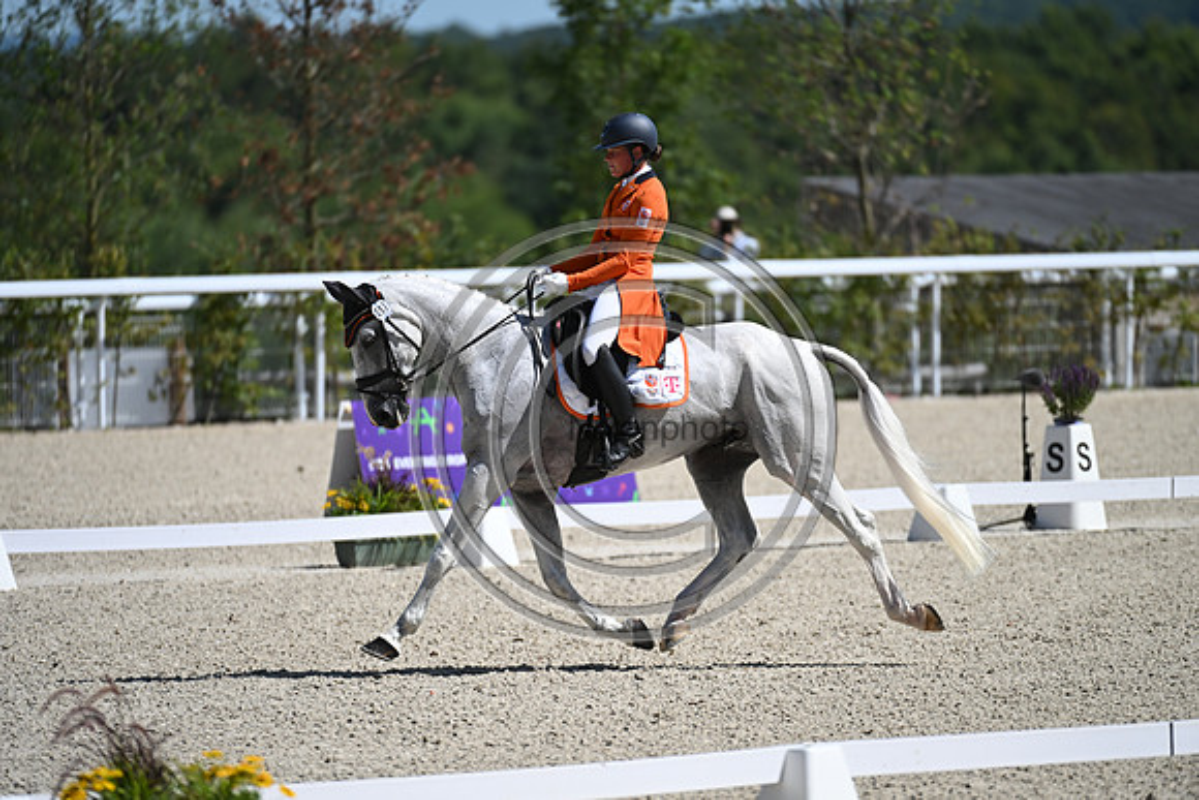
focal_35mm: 400
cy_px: 400
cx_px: 600
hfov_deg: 5.2
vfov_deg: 3.4
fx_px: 13325
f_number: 4.5
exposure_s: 1/1600
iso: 180
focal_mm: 400
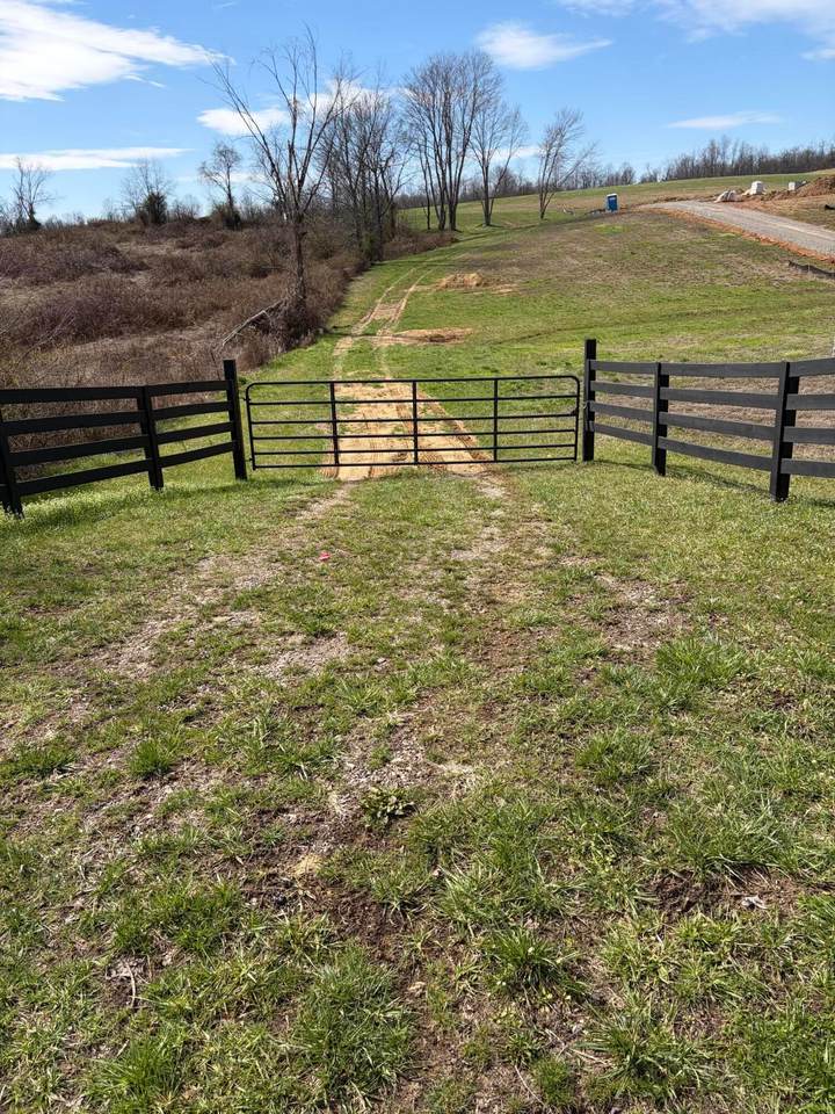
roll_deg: +3.5
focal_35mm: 26
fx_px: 836
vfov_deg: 67.3
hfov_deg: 53.1
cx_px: 418
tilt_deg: -18.1
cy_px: 557
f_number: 1.6
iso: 50
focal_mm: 5.96
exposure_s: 1/2865
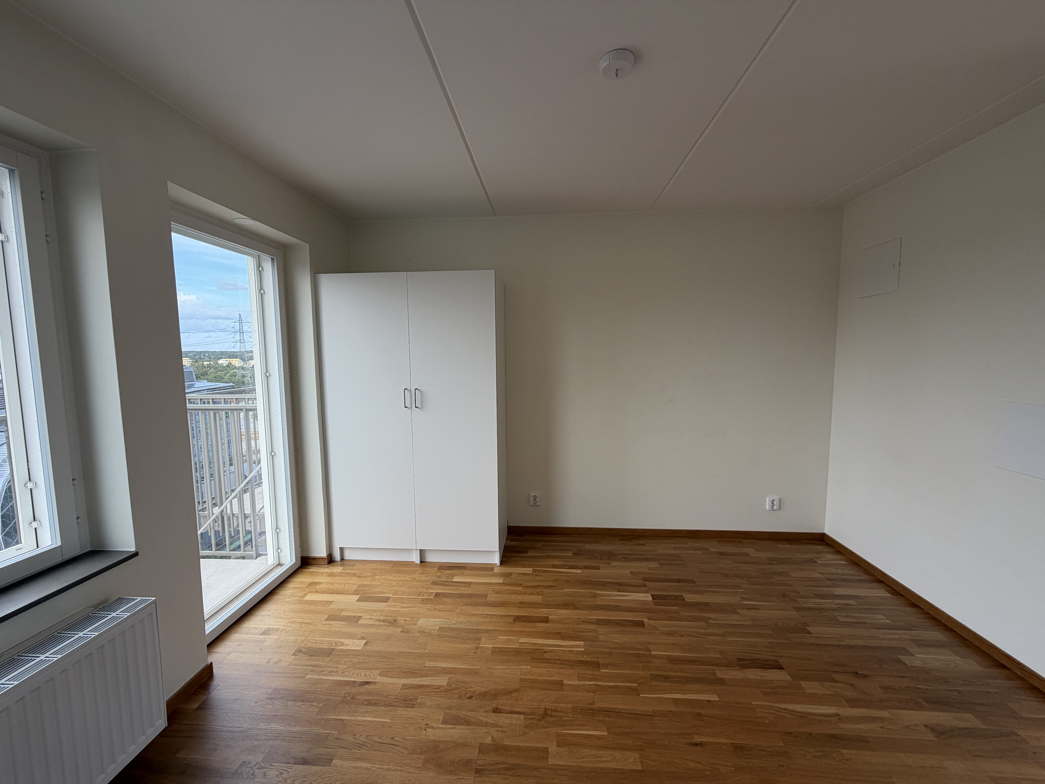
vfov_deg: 85.7
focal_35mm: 14
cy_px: 392
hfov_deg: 102.1
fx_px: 423
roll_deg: +0.8
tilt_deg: -5.6
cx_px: 522
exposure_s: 1/121
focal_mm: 2.22
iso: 50
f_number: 2.2
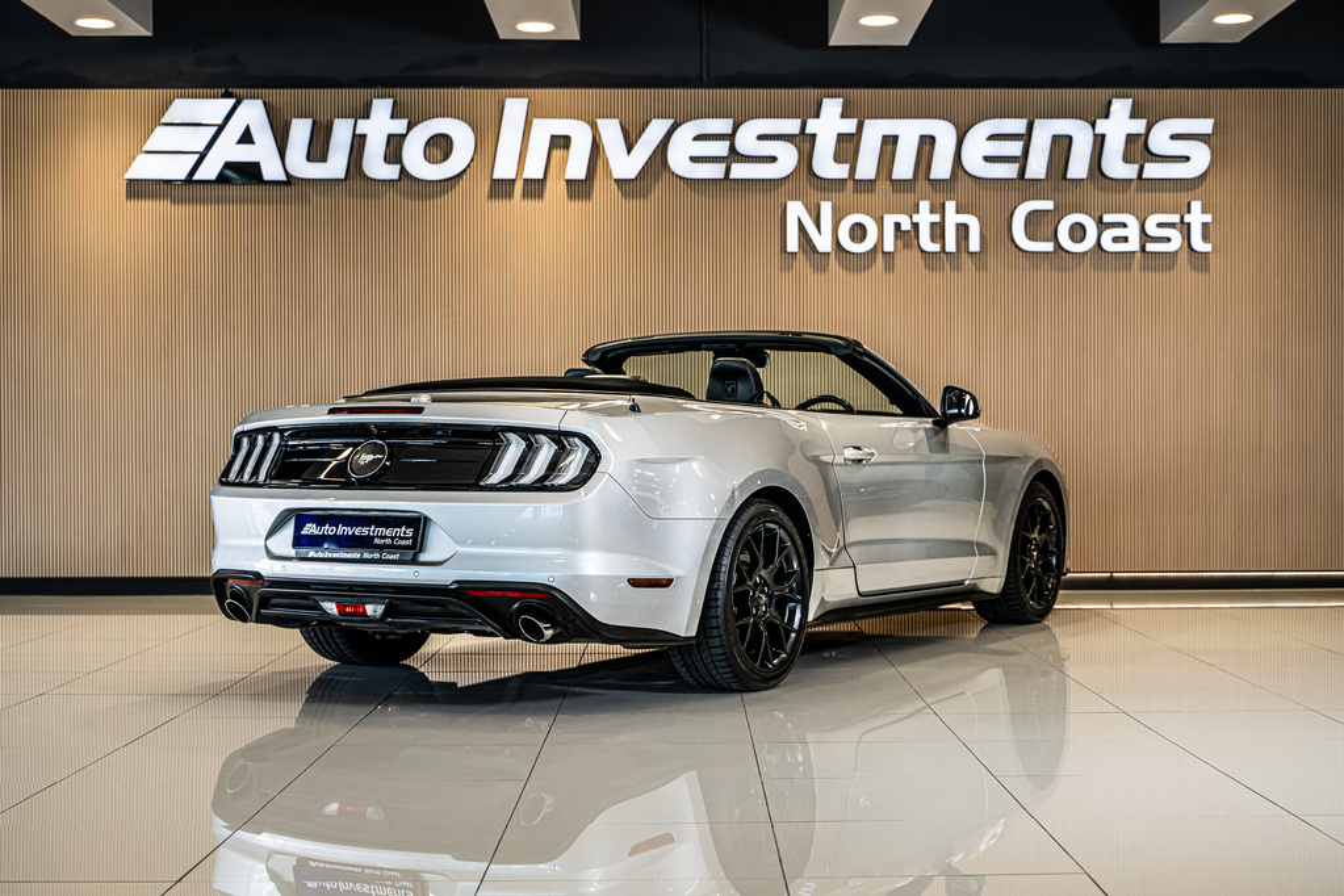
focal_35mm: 52
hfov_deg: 38.2
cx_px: 672
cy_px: 448
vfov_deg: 26.0
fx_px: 1941
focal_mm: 52
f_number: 4
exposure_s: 1/160
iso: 400
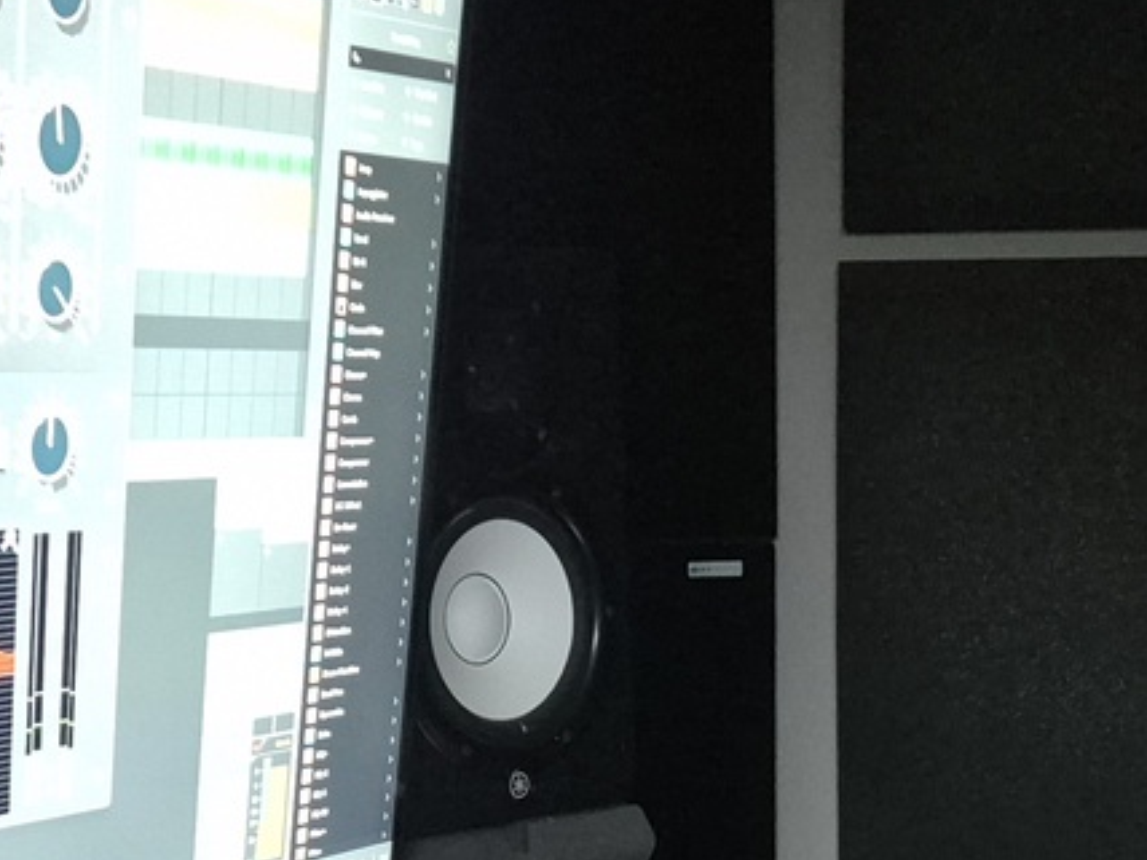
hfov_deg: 22.5
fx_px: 2850
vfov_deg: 15.8
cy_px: 1273
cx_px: 874
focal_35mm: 86
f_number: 1.8
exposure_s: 1/50
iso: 2000
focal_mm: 5.4
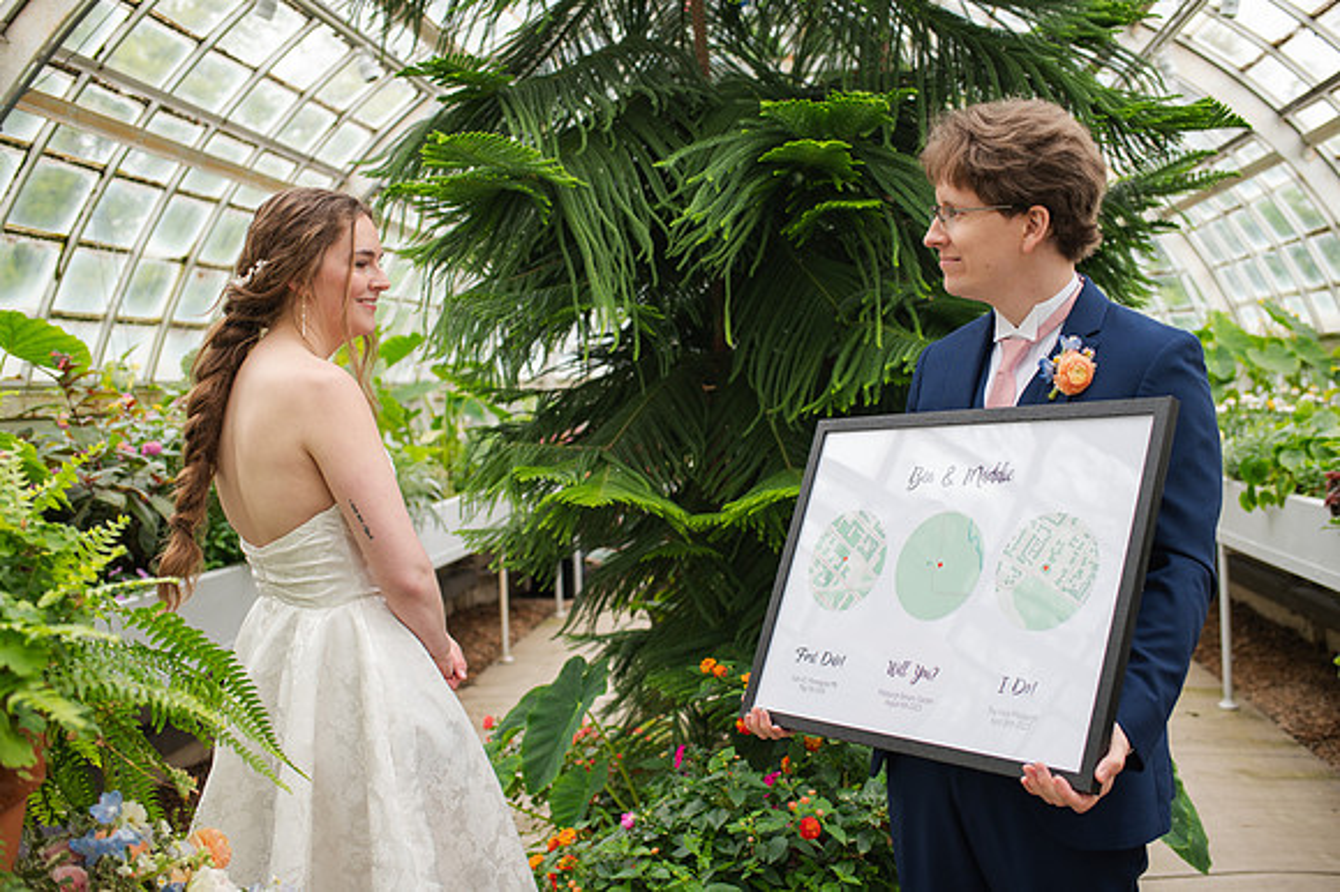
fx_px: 1302
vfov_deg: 37.8
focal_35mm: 35
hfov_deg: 54.5
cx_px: 670
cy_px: 446
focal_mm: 35
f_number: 3.2
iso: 320
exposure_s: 1/320
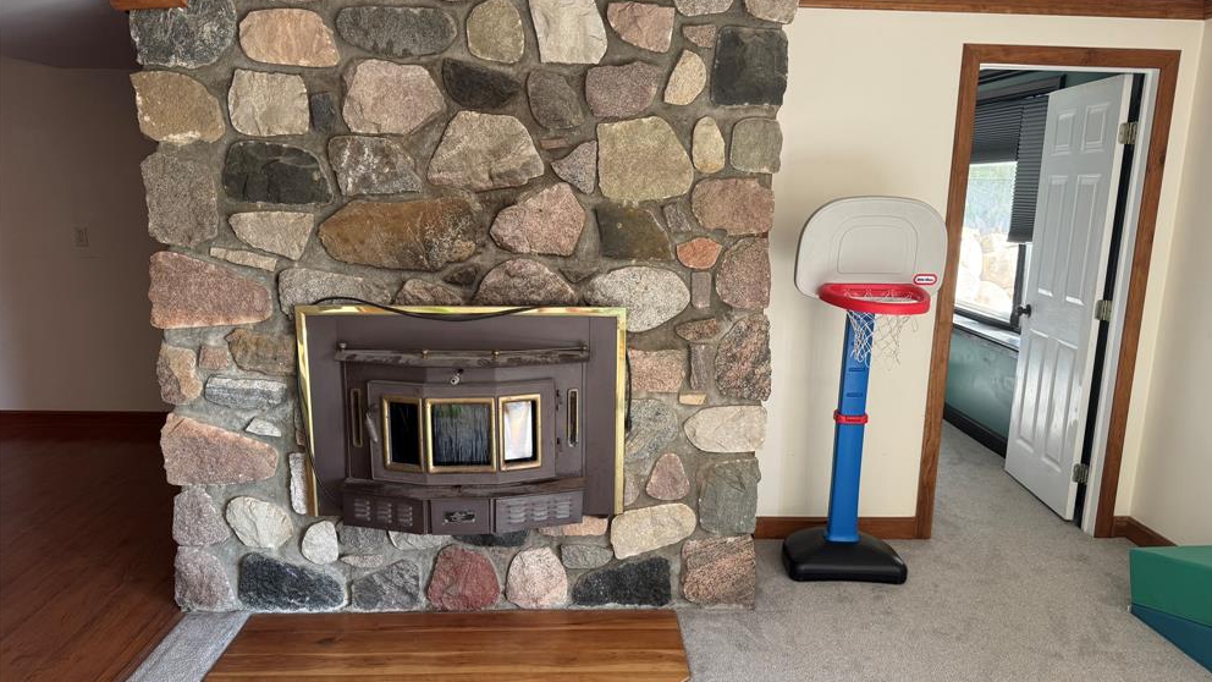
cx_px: 618
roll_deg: -0.6
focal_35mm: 27
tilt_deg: -10.1
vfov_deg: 42.9
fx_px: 868
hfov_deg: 69.9
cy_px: 359
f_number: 1.78
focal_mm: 6.76
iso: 100
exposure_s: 1/121
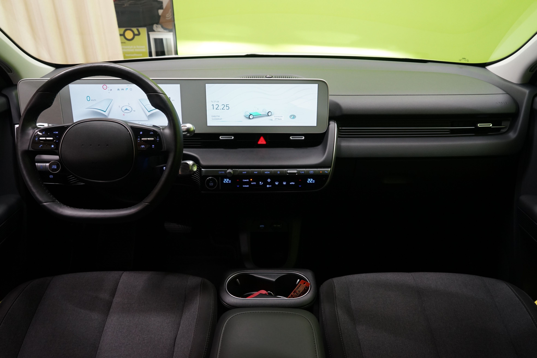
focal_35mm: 27
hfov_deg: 67.4
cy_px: 179
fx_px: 403
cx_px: 268
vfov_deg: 47.9
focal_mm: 27
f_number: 8
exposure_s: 1/25
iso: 1600
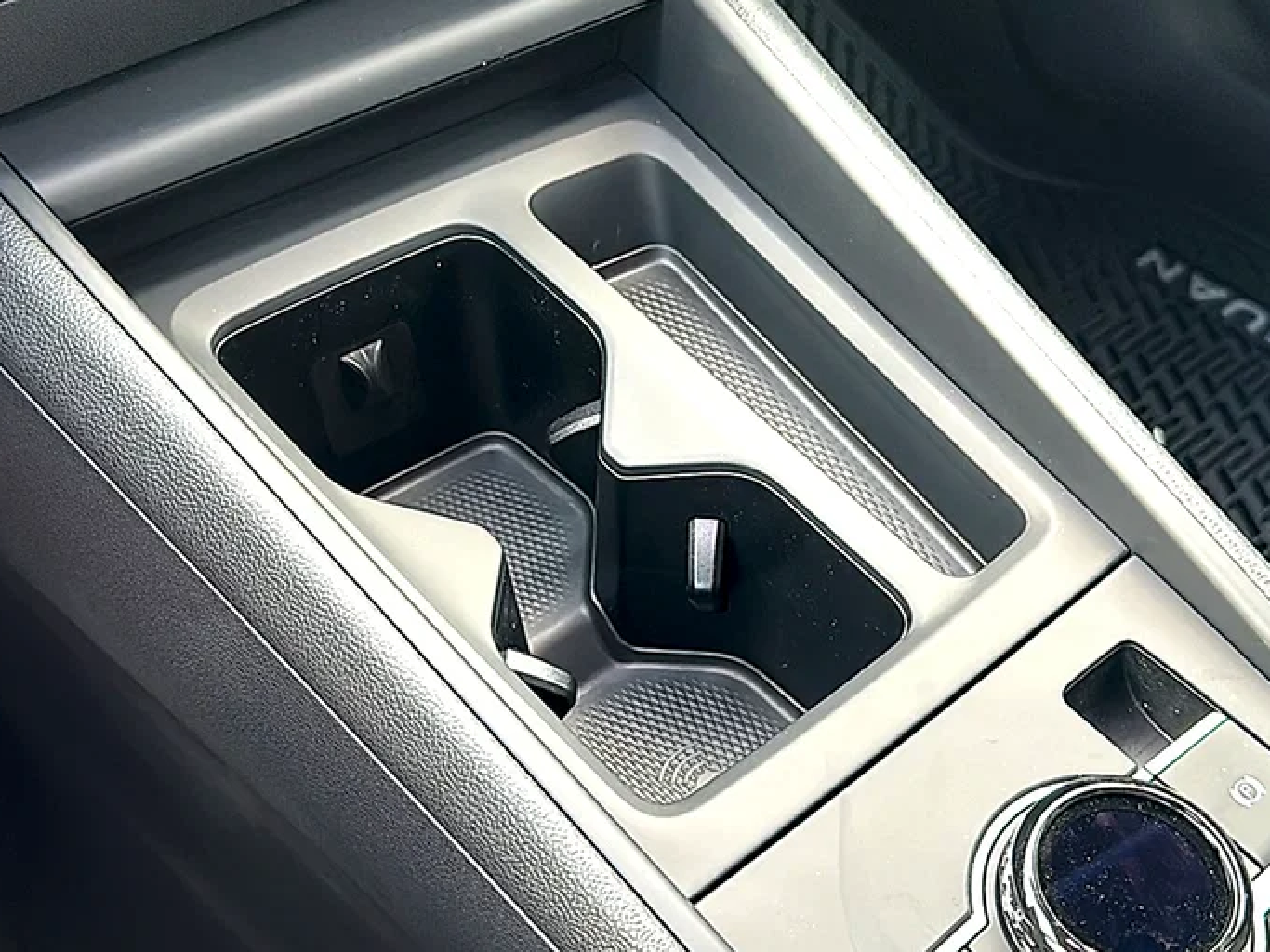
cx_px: 623
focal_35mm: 40
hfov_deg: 46.8
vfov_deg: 35.9
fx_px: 1467
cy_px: 473
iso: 160
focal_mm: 6.86
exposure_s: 1/73
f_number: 1.78
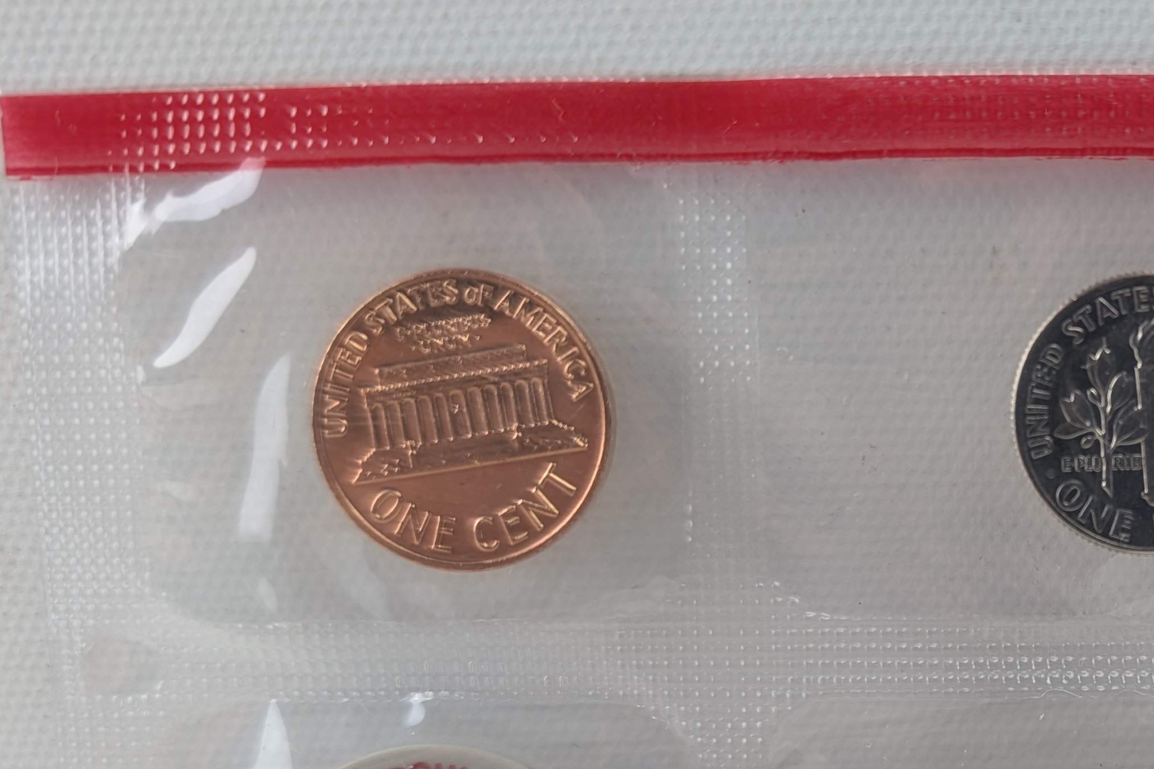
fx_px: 1603
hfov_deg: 37.0
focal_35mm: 50
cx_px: 1048
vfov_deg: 26.3
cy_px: 653
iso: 27
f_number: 1.68
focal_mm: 6.9
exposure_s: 1/40
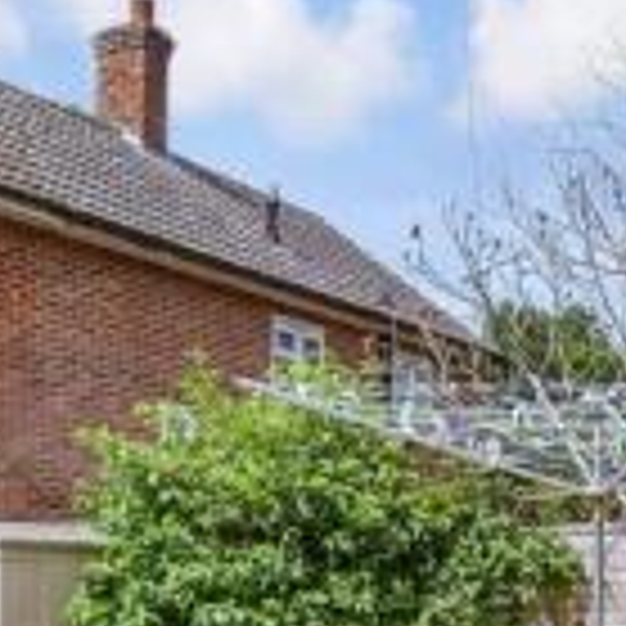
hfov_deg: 28.0
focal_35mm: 60
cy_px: 525
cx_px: 502
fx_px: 1228
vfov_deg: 27.9
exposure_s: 1/400
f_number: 8
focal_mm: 10
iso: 160
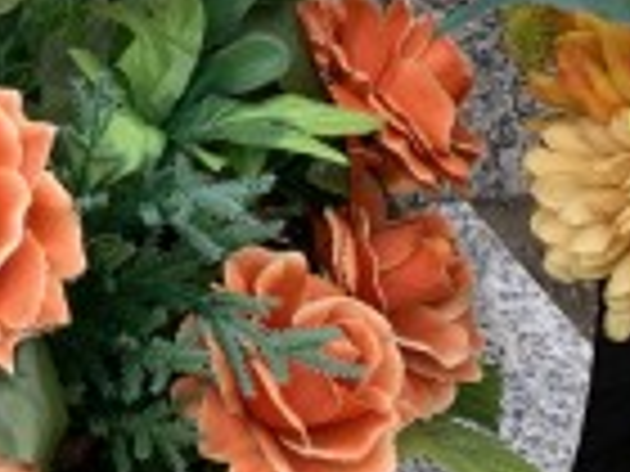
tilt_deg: -22.0
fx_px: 2166
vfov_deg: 12.1
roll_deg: +1.0
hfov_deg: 15.3
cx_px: -306
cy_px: -157
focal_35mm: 119
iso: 25
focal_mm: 4.25
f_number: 1.8
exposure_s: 1/1163
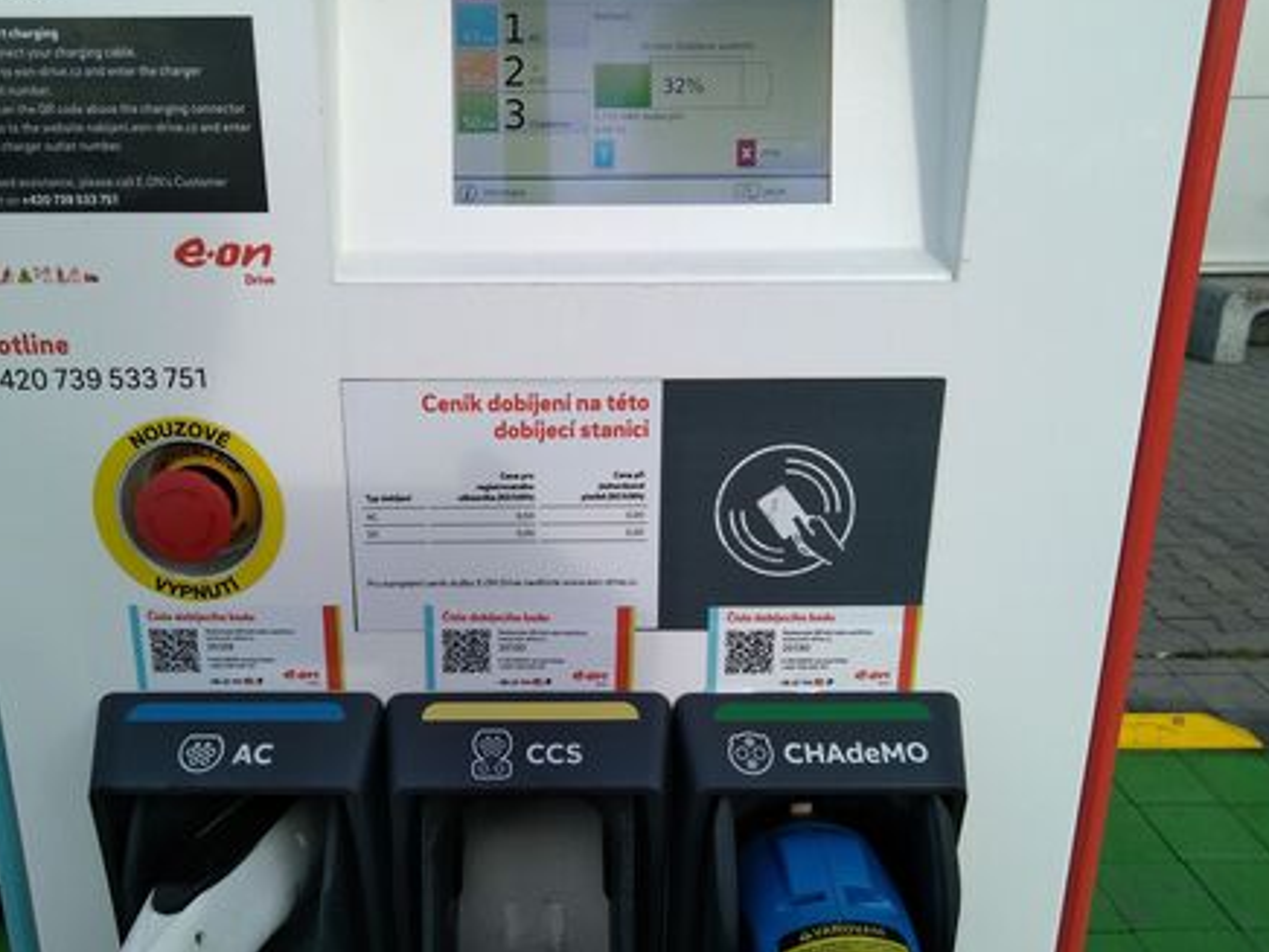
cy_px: 501
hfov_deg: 58.2
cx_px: 568
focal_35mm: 31
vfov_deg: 45.4
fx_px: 1136
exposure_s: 1/636
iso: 100
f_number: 2.2
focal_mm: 3.46
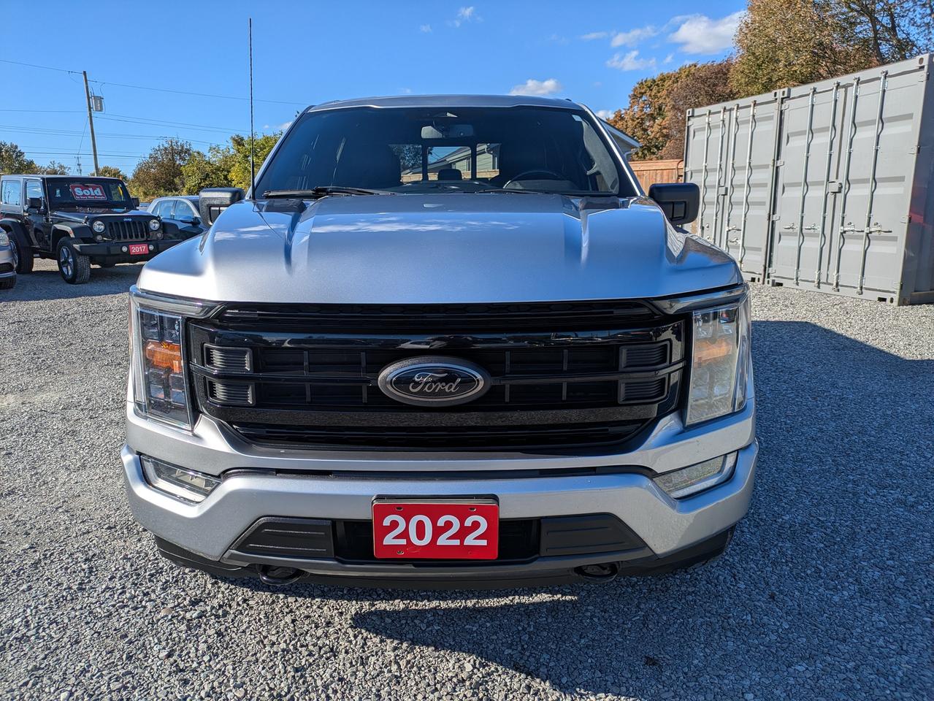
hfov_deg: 69.4
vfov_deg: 54.9
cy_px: 350
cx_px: 467
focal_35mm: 25
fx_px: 675
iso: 45
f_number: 1.89
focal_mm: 5.43
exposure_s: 1/2538
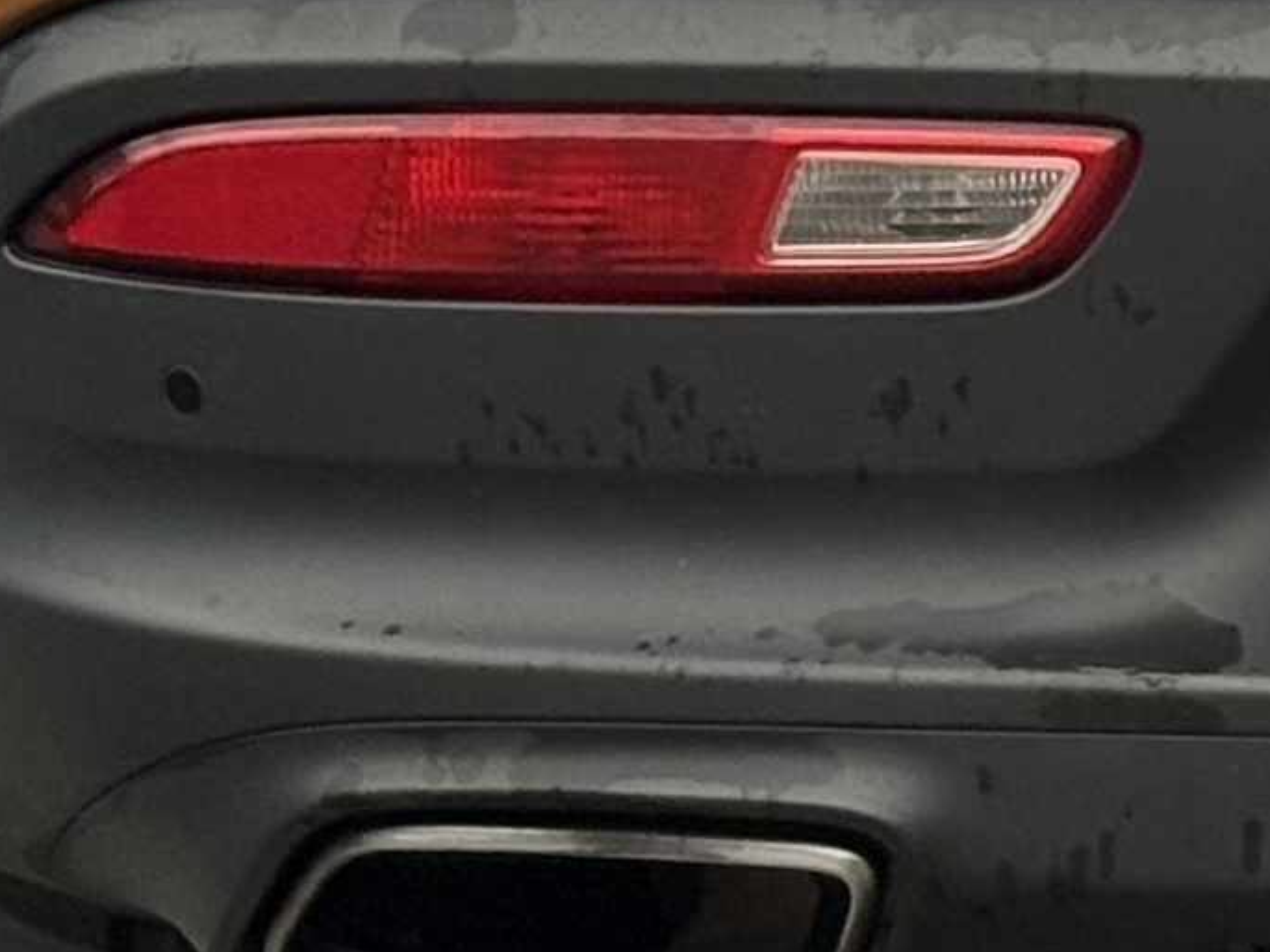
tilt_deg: -8.7
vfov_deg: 4.8
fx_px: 11229
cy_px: -569
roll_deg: -1.8
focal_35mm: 306
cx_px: 2559
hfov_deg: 6.3
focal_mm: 5.96
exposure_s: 1/82
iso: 50
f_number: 1.6
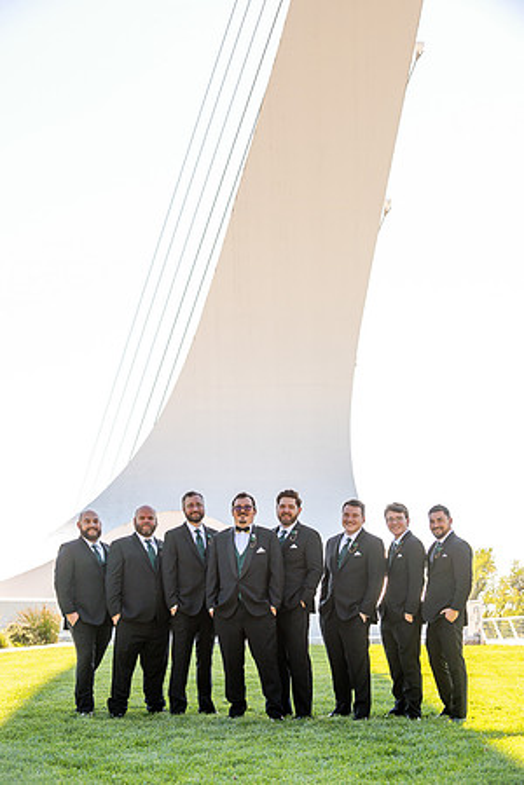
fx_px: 1528
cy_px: 392
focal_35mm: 70
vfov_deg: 28.8
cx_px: 262
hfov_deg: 19.5
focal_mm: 70
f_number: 5.6
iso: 400
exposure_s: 1/800
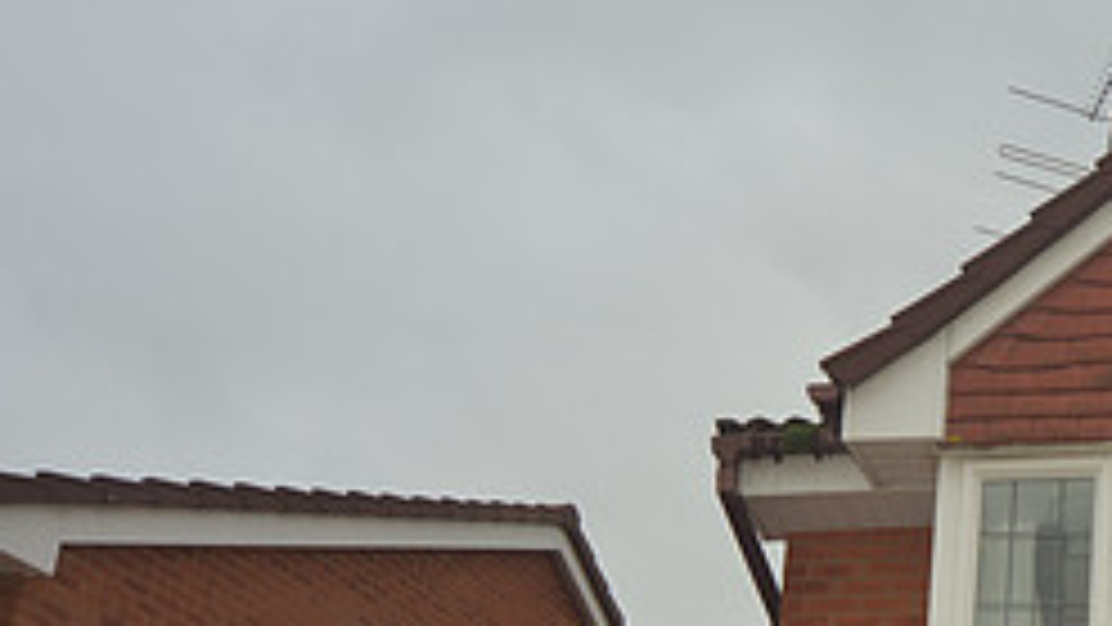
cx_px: 1053
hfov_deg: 33.1
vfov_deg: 19.3
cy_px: 741
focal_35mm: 59
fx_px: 1740
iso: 160
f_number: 5.6
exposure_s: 1/200
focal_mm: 24
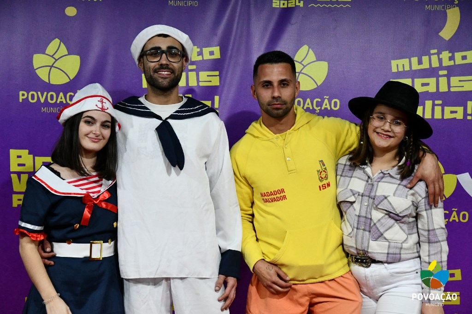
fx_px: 1219
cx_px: 236
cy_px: 157
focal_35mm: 93
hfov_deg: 21.9
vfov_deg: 14.7
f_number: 5.3
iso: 3200
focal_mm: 62
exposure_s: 1/250
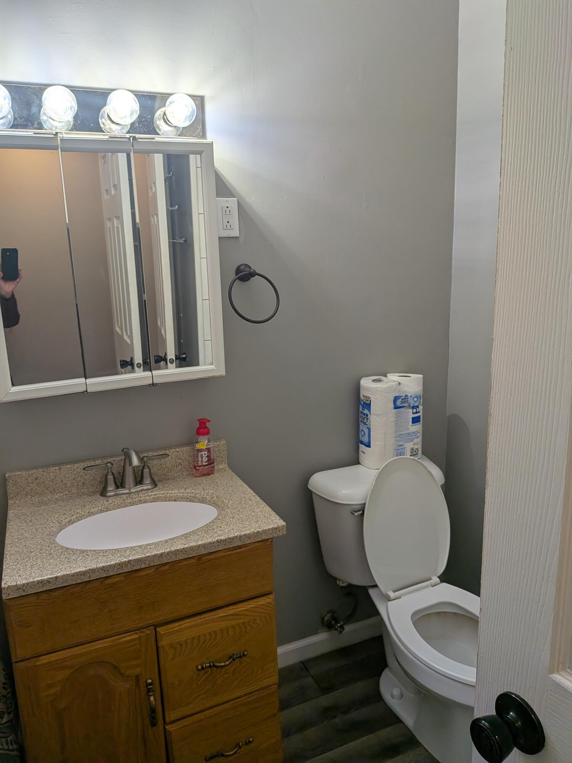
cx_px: 286
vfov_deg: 71.6
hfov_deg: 56.8
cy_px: 382
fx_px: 529
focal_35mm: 24
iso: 54
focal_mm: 4.53
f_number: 1.7
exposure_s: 1/120
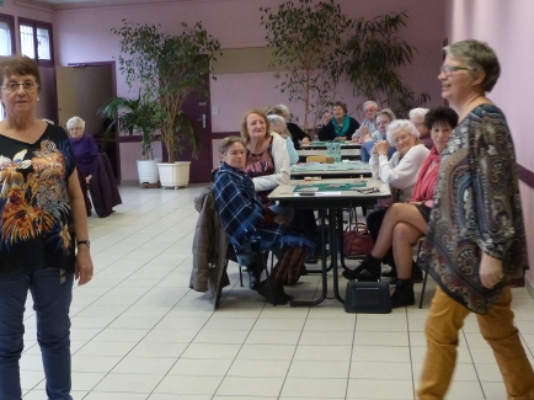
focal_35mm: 59
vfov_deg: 24.8
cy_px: 182
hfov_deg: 32.4
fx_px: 910
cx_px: 164
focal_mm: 7
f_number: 3.1
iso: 400
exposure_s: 1/40
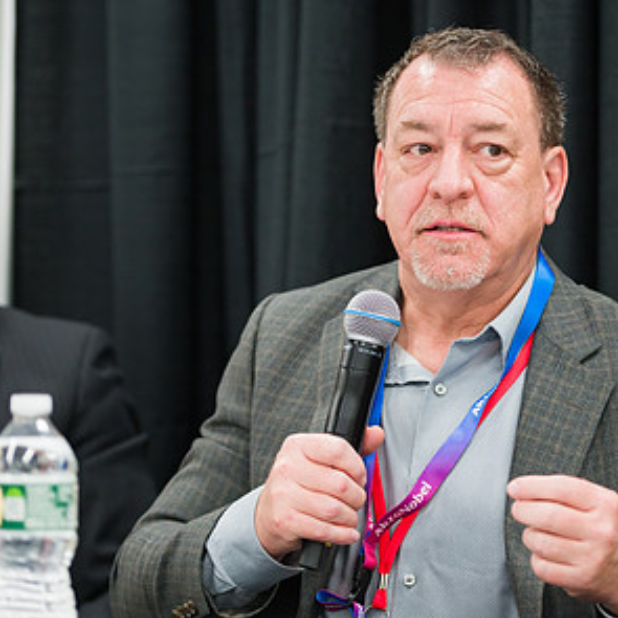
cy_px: 381
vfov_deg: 10.5
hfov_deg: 10.4
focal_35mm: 167
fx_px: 3373
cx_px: 459
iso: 1600
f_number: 3.2
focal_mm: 100
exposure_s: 1/250
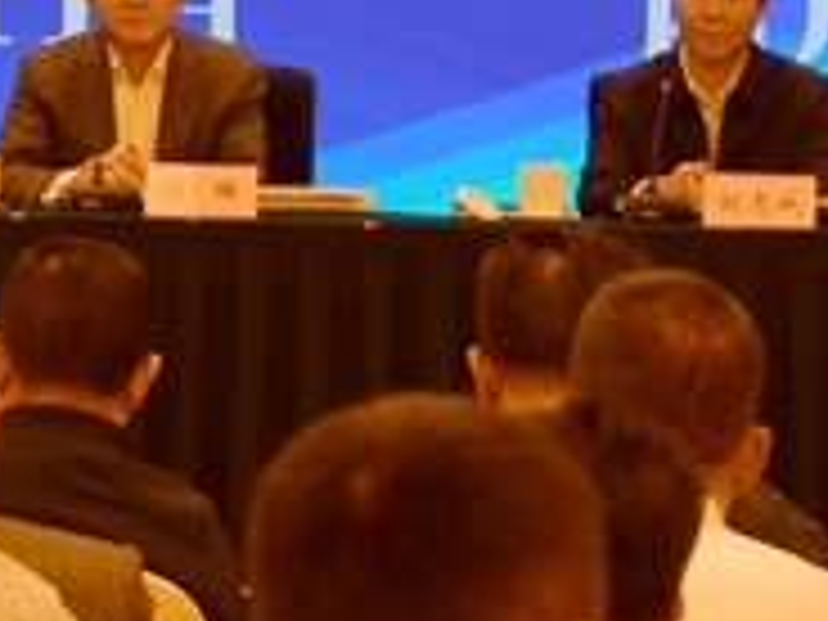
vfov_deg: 3.3
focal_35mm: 448
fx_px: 10716
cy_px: -659
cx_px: 536
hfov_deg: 4.4
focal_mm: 52
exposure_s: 1/200
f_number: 4.8
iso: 400
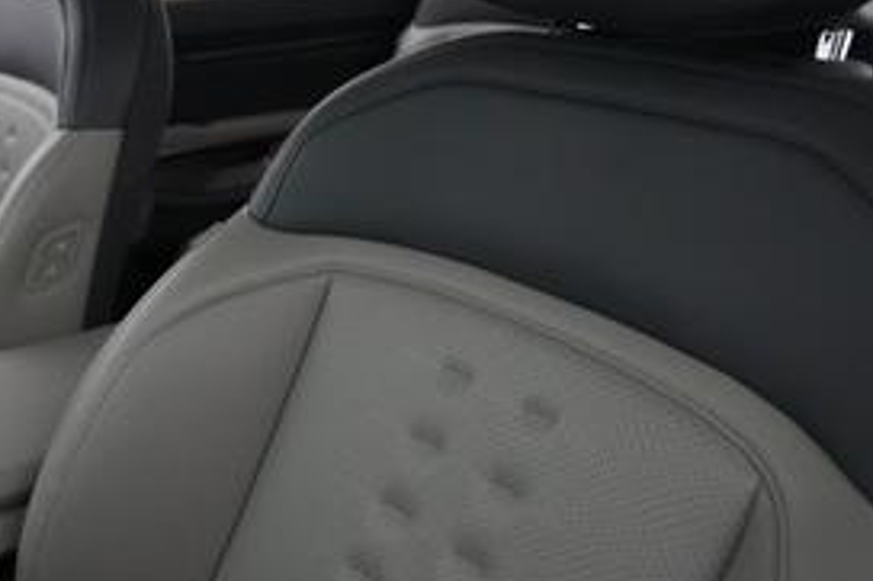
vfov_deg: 33.3
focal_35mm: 40
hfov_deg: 45.6
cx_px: 154
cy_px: 260
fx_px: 969
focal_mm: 17
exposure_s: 1/160
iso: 10000
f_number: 2.8
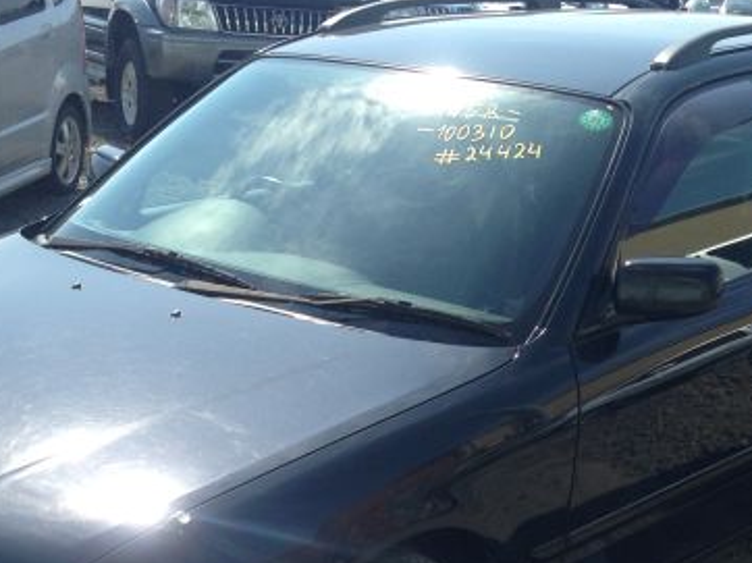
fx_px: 1585
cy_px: 548
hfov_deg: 26.7
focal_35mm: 73
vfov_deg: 19.6
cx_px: 318
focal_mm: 4.12
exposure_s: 1/1043
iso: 50
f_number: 2.4
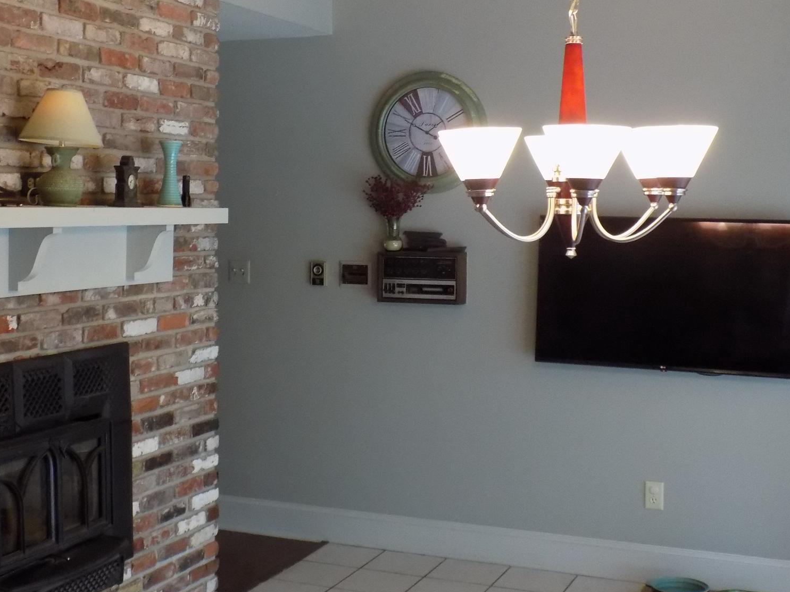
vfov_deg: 28.6
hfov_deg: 37.4
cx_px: 335
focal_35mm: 51
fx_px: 1164
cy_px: 323
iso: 400
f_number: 3.5
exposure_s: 1/30
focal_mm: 6.6
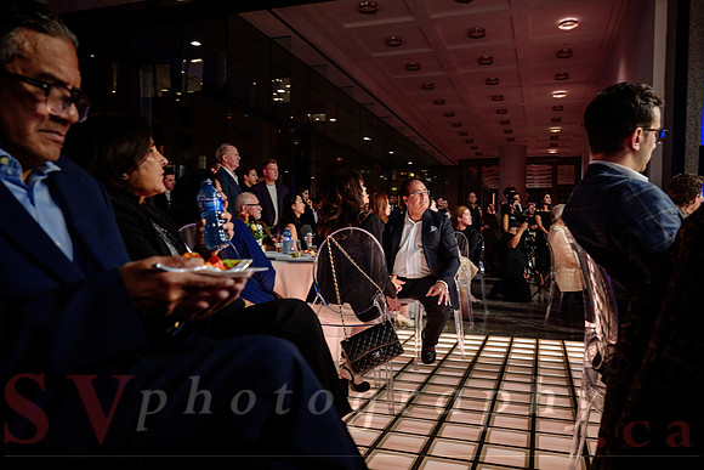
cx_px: 381
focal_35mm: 28
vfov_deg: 47.0
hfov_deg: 66.1
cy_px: 254
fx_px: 540
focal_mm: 25.5
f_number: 4
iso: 500
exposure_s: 1/40
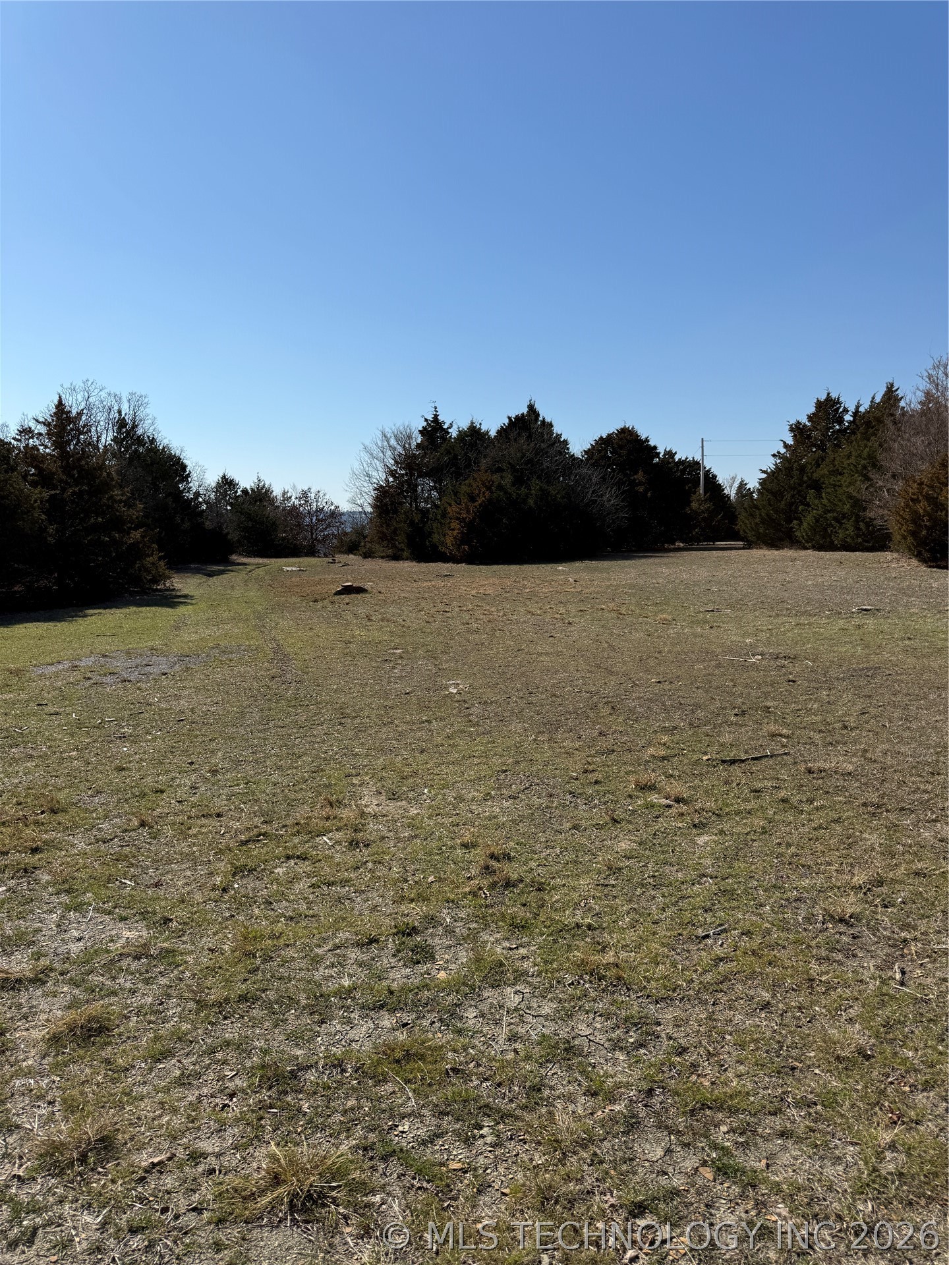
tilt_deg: -3.1
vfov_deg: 71.6
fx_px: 877
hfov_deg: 56.8
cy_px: 632
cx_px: 474
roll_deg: -2.4
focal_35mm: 24
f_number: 1.78
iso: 80
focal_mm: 6.76
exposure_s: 1/6711
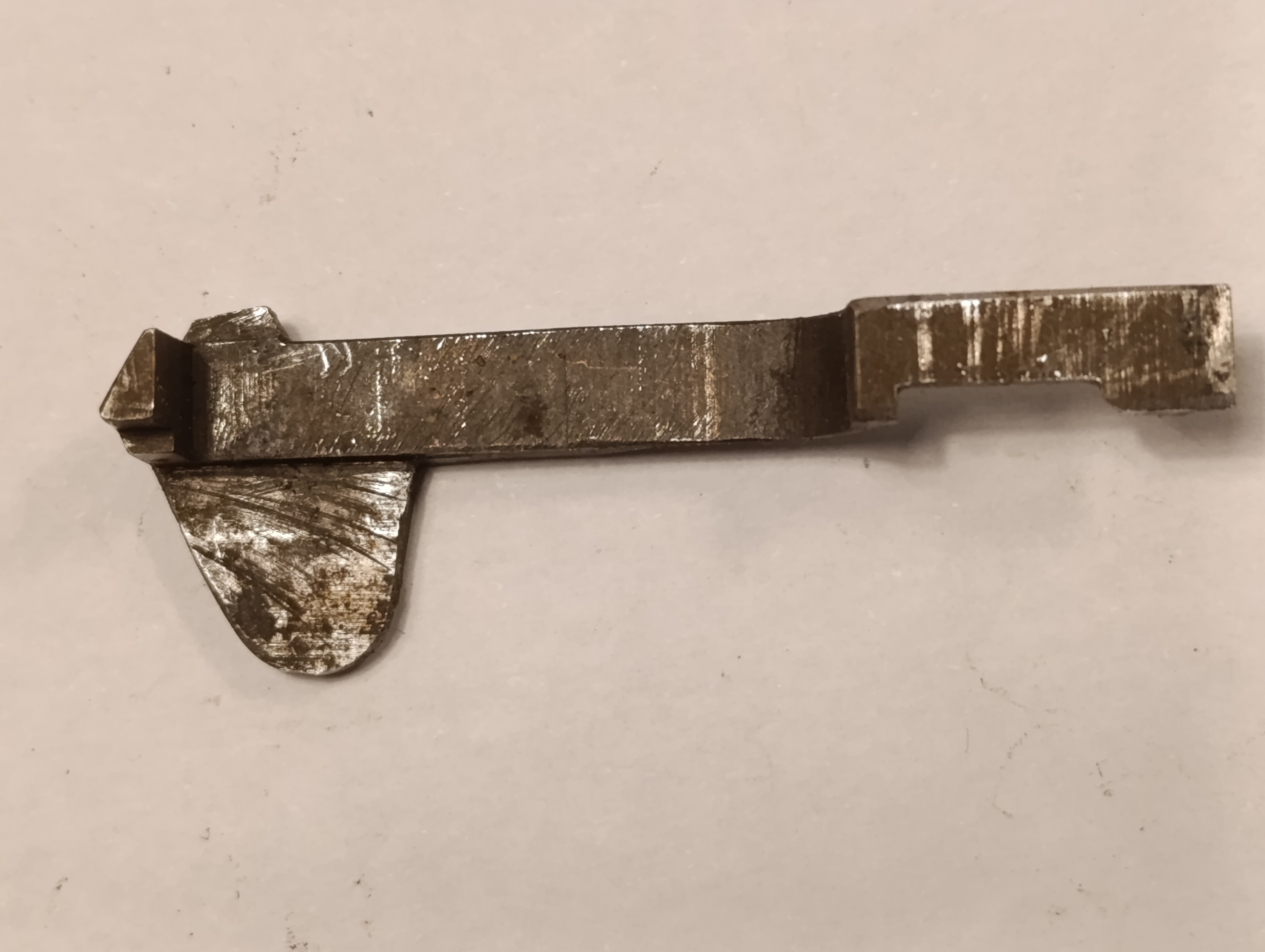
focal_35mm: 92
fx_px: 3367
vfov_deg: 16.1
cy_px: 476
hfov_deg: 21.3
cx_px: 632
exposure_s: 1/100
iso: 800
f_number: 1.6
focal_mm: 6.14
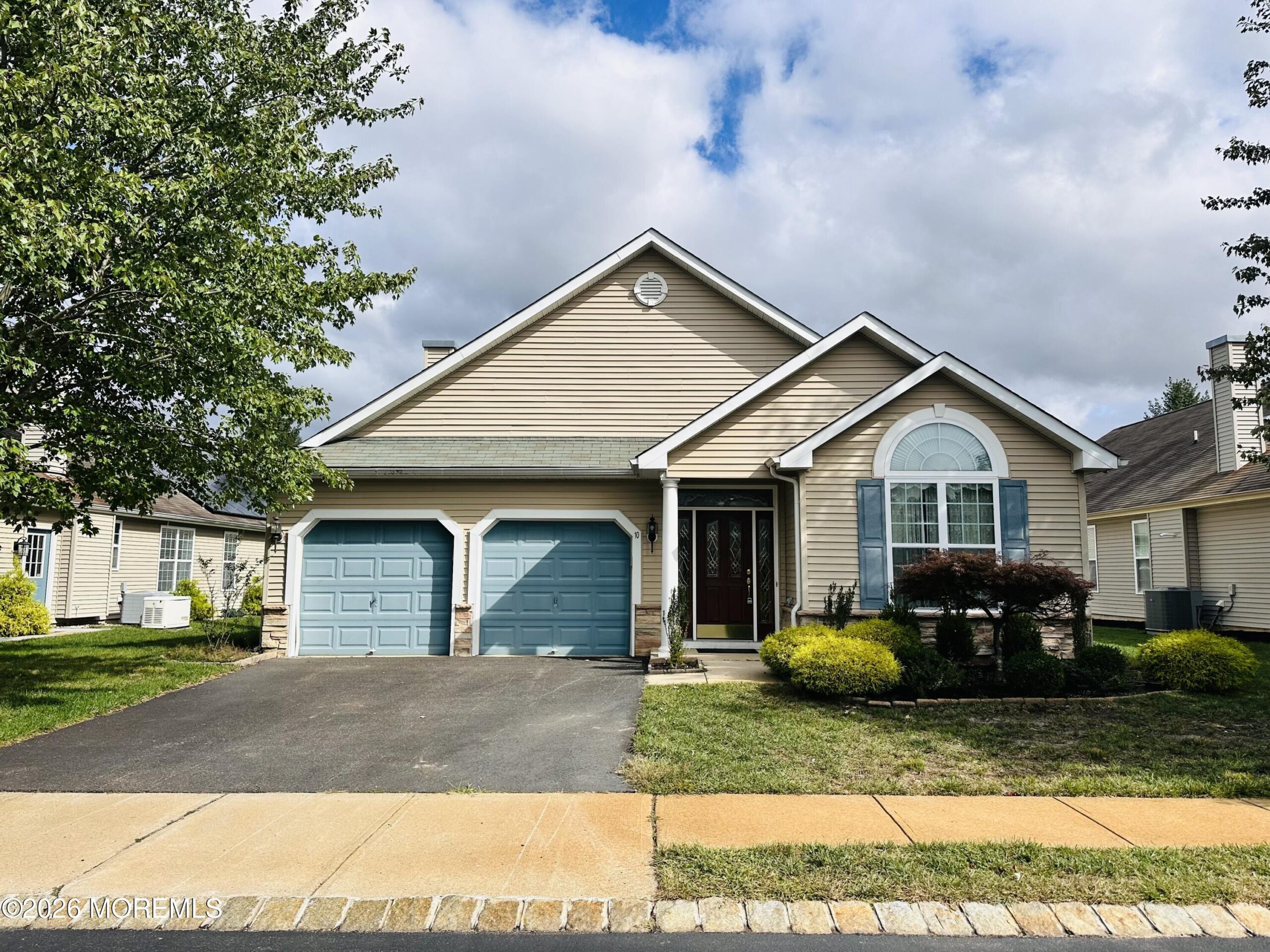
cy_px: 476
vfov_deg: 56.8
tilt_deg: +6.7
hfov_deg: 71.6
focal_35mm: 24
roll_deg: -0.2
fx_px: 881
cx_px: 635
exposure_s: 1/5525
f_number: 1.78
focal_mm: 6.86
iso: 80
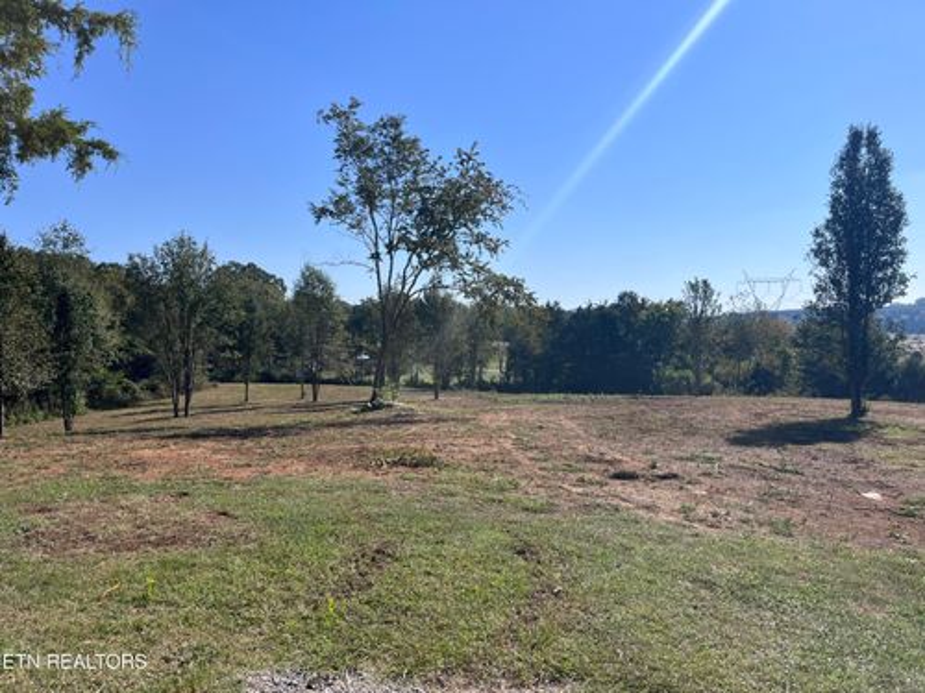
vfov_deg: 53.1
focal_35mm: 26
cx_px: 462
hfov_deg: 67.3
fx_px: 695
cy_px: 346
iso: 50
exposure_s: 1/5848
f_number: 1.6
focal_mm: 5.1
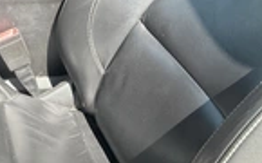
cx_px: -69
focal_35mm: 85
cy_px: 47
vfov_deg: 15.2
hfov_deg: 22.2
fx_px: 606
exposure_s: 1/172
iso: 20
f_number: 1.8
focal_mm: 3
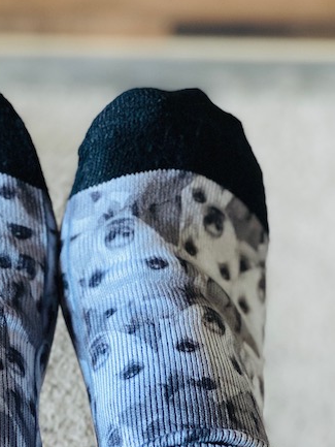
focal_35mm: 96
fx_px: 1238
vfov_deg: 20.1
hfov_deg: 15.3
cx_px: 69
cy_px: 392
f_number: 2
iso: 400
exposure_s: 1/40
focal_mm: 6
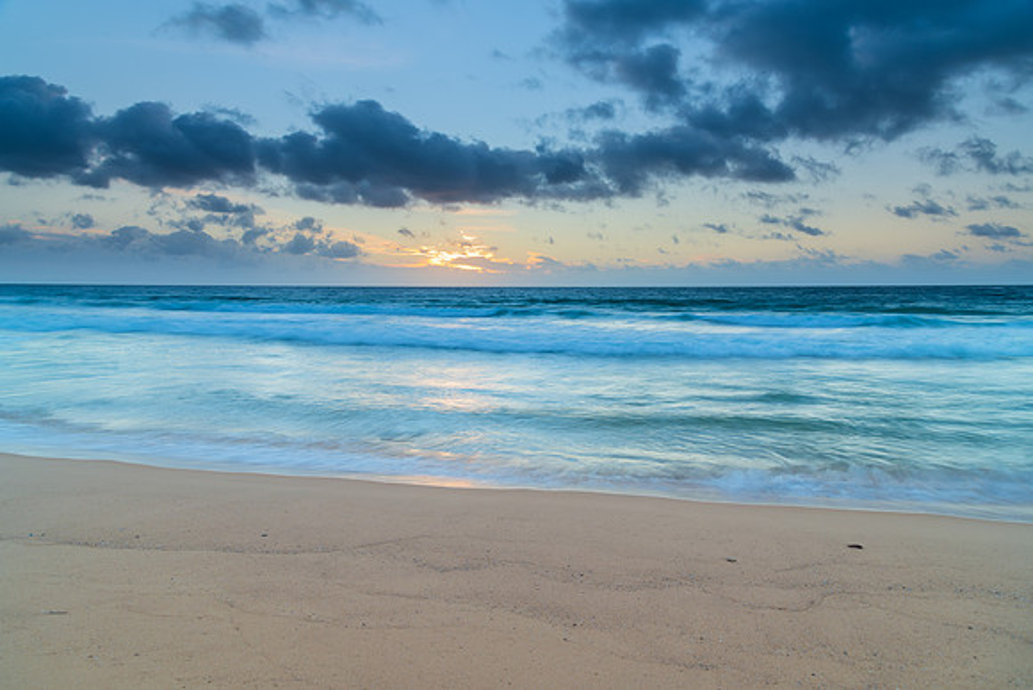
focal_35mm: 24
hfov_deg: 73.3
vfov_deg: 52.8
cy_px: 345
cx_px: 516
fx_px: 694
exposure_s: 1/1.67
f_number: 8
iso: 40
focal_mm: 24
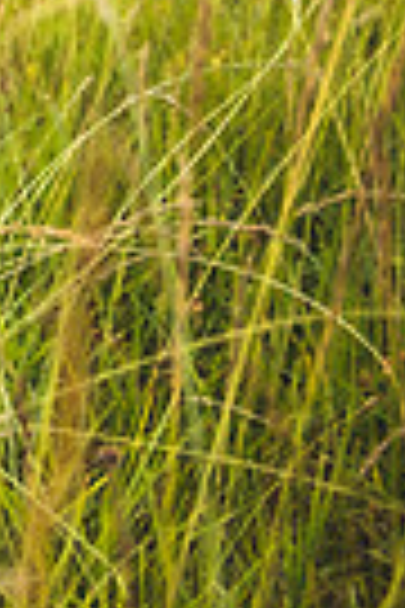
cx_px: -810
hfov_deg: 8.9
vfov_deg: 15.7
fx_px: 2109
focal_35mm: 125
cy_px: -133
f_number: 2.8
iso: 100
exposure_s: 1/160
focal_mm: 29
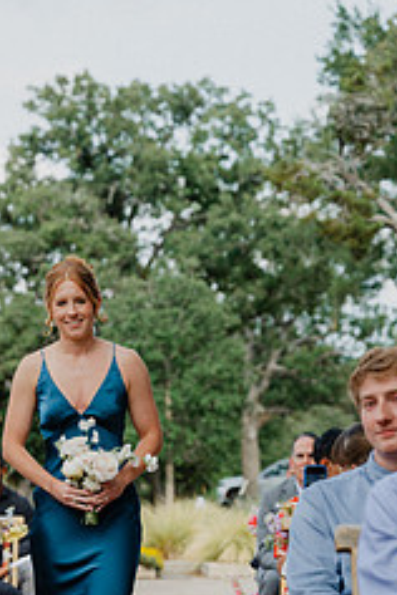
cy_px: 482
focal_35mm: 133
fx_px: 2200
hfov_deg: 10.3
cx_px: 88
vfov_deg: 15.3
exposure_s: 1/500
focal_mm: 70
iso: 100
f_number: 3.5
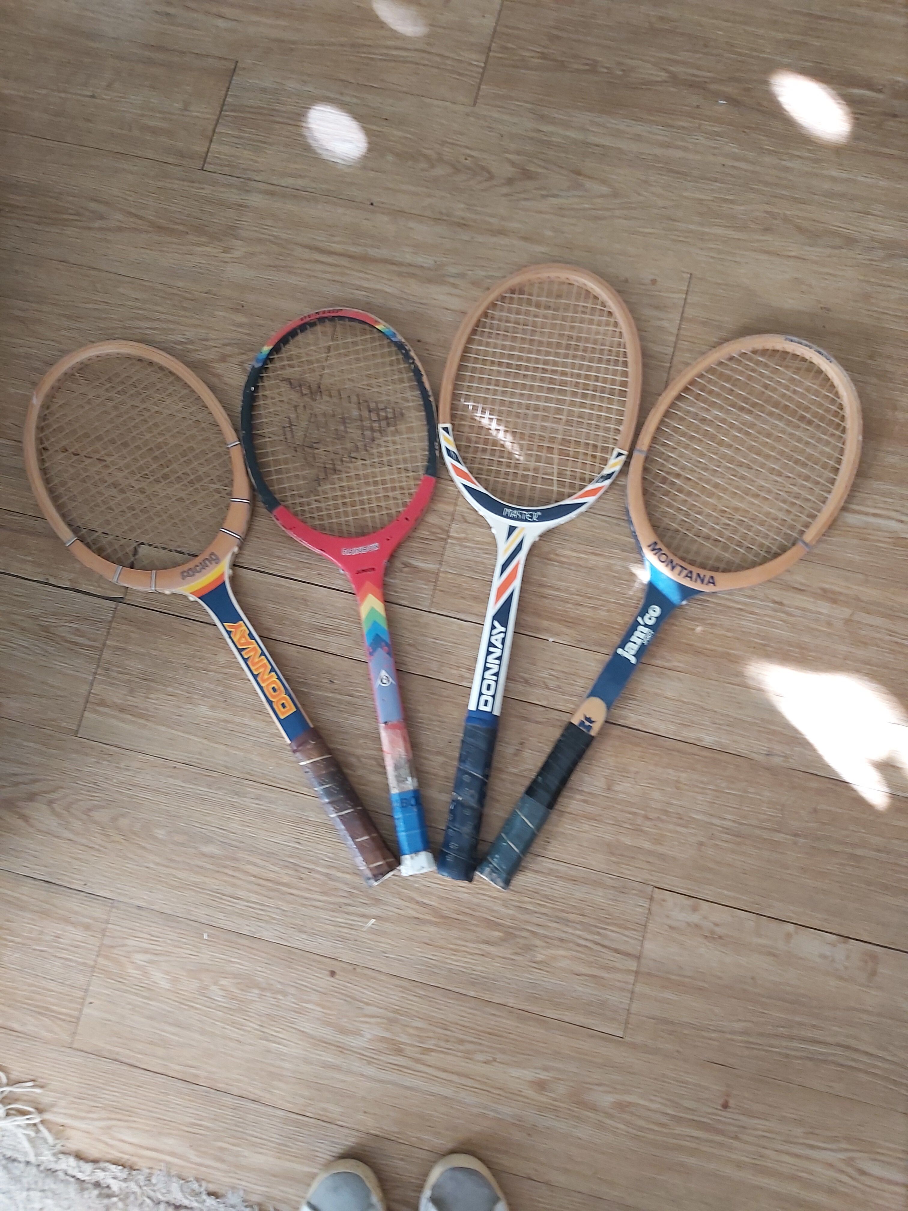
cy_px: 606
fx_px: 909
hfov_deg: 53.1
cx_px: 454
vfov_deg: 67.3
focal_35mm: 26
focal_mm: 3.92
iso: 250
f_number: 1.7
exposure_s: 1/33
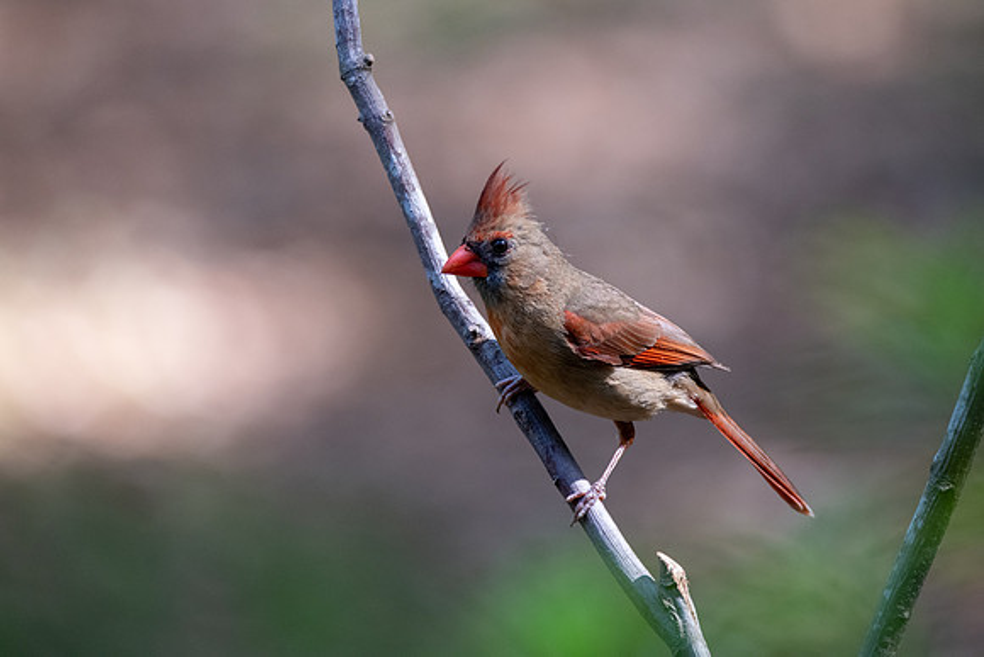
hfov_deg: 3.0
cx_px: 513
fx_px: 18482
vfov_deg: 2.0
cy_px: 254
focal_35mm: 676
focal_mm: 550
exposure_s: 1/320
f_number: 6.3
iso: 1250
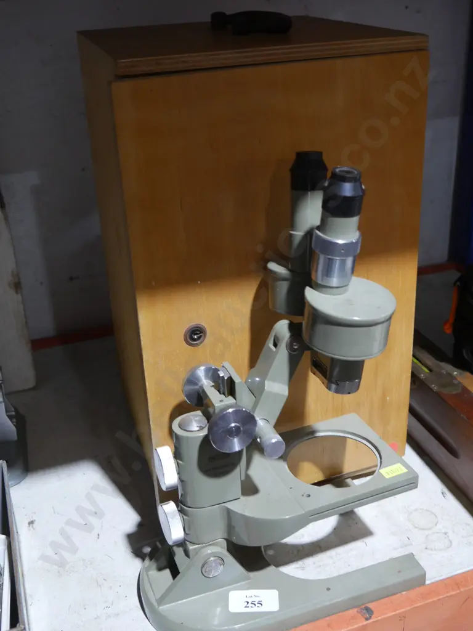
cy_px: 316
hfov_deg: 36.0
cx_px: 236
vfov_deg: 46.8
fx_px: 729
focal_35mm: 40
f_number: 4.5
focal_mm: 20
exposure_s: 1/60
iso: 1000
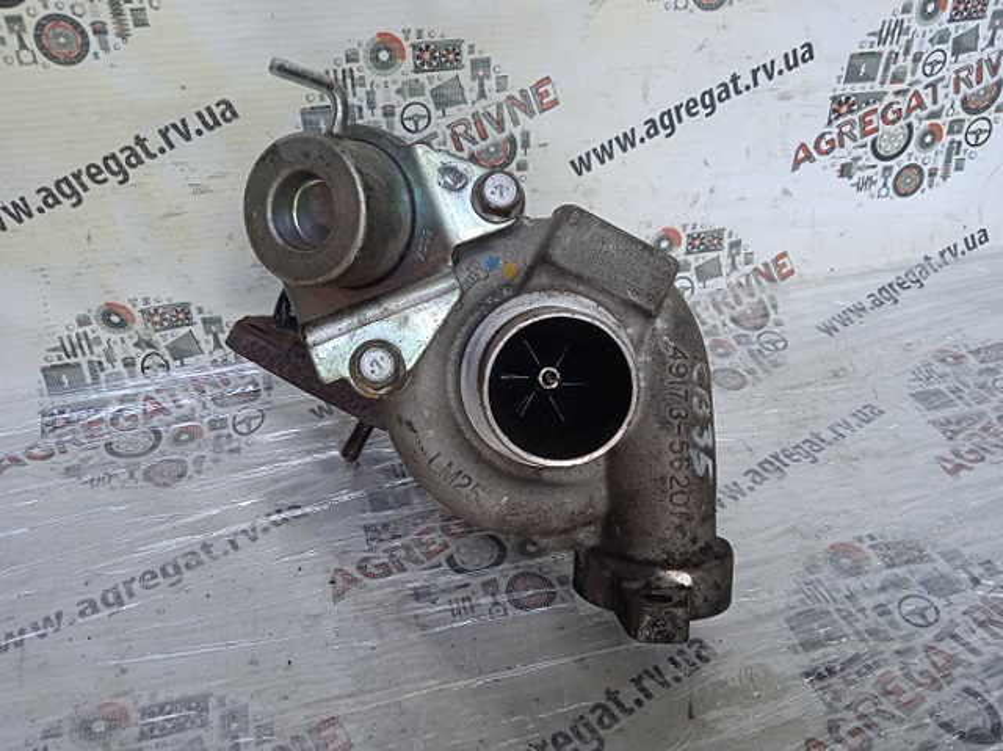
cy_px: 376
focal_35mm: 28
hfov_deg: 63.5
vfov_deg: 49.7
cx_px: 502
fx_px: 811
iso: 132
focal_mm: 3.43
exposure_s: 1/100
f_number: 2.2
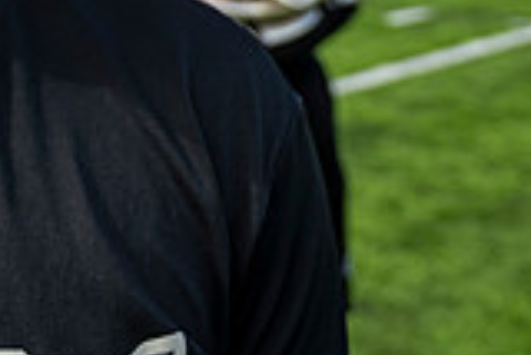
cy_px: -231
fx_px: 1284
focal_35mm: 87
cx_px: -110
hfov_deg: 21.6
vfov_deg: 14.3
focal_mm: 24
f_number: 4.5
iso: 64
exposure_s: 1/250
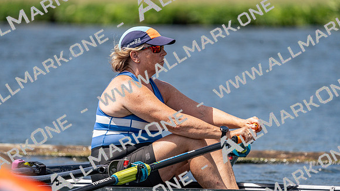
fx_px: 4210
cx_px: 170
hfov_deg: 4.6
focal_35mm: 467
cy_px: 108
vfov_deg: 2.6
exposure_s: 1/2000
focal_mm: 444
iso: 250
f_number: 6.3
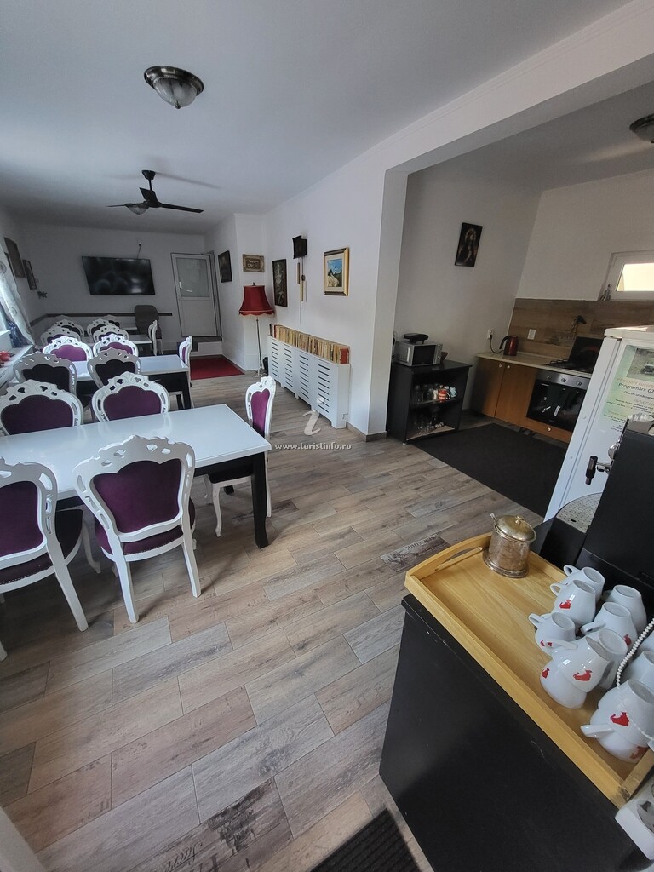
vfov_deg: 106.2
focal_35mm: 13
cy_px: 436
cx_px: 327
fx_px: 327
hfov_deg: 89.9
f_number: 2.2
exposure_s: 1/50
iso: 320
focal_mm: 1.74
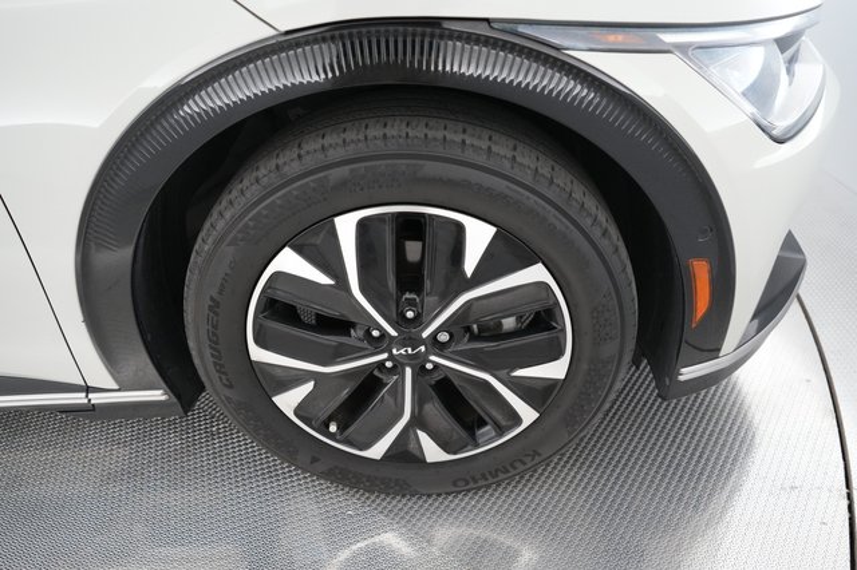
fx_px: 666
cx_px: 428
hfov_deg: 65.5
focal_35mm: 28
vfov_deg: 46.4
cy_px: 285
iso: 5000
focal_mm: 28
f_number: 2.8
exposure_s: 1/250
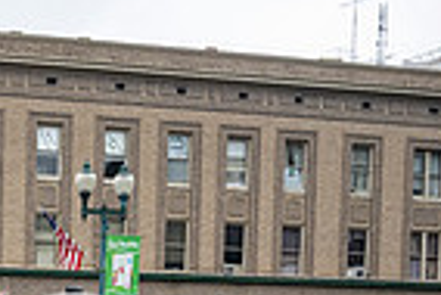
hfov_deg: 19.5
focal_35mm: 98
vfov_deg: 13.2
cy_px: 439
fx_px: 1202
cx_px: -102
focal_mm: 24
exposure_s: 1/1600
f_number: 4
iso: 1000
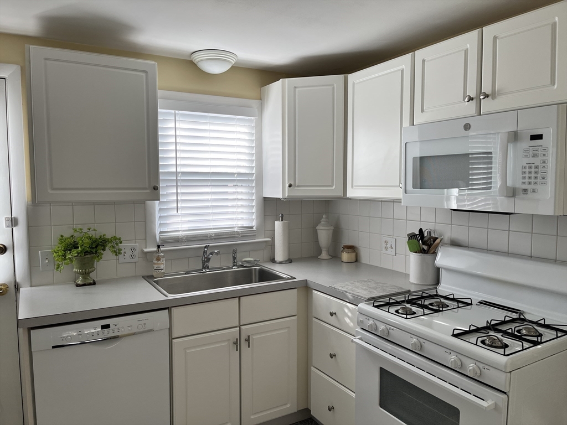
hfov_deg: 67.3
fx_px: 426
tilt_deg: -3.6
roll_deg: +0.2
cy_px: 212
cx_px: 284
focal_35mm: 26
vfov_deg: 53.1
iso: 50
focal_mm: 5.1
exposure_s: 1/163
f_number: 1.6
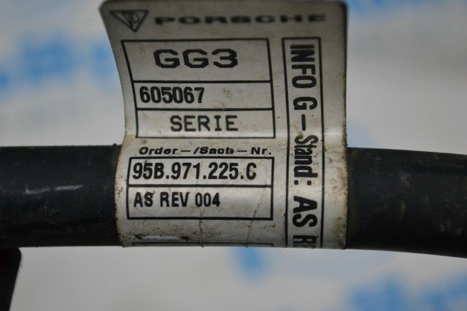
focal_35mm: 82
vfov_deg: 16.5
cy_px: 156
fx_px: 1070
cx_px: 234
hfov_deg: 24.6
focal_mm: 55
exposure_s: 1/500
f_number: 5.6
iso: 2200
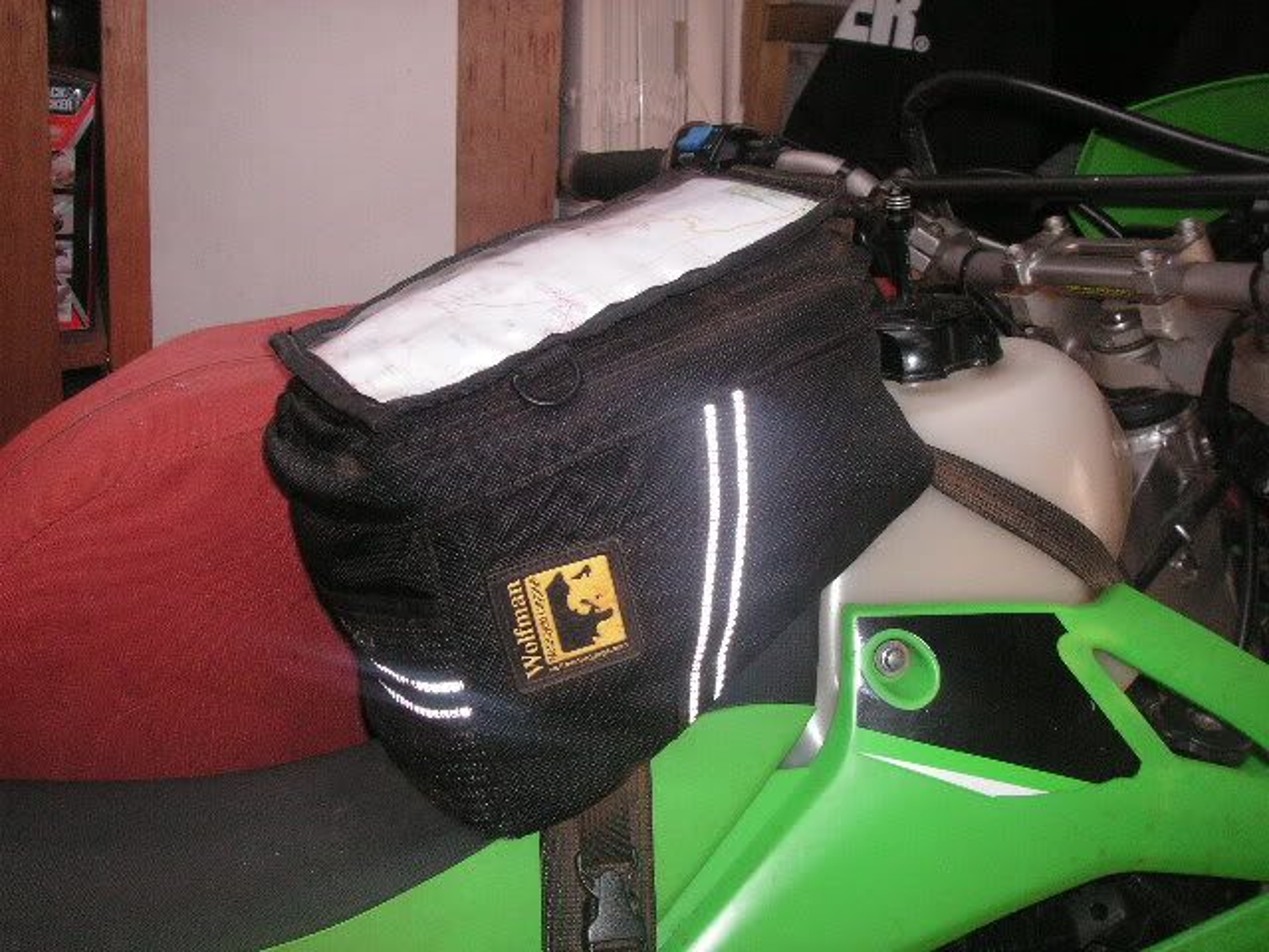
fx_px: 1393
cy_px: 476
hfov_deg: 49.0
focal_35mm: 38
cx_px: 634
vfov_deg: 37.7
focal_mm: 6.3
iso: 160
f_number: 3.3
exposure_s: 1/45
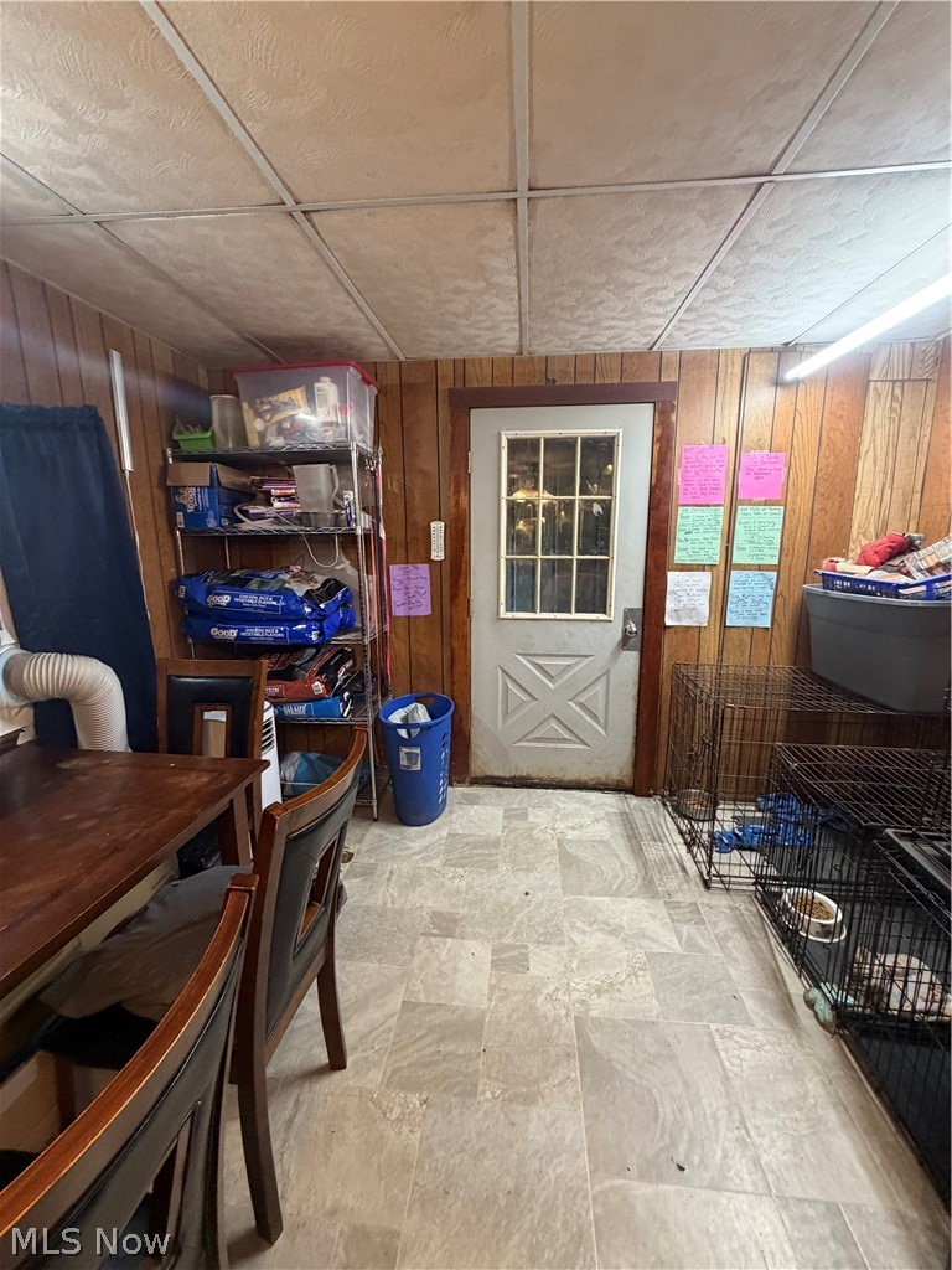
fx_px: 513
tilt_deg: -9.6
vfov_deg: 102.1
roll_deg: -0.9
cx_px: 476
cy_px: 635
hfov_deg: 85.7
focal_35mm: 14
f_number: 2.2
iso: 320
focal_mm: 2.22
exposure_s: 1/60
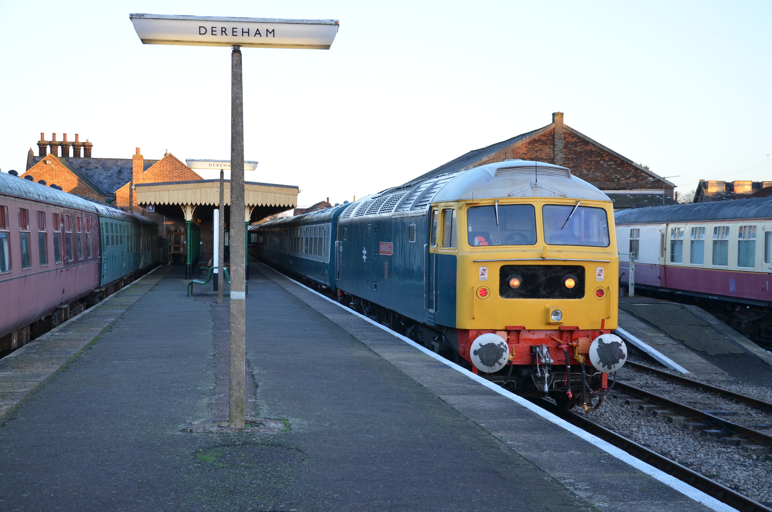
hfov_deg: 33.5
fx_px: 1284
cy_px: 256
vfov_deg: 22.5
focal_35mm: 60
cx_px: 386
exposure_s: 1/125
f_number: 5.6
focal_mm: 40
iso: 400
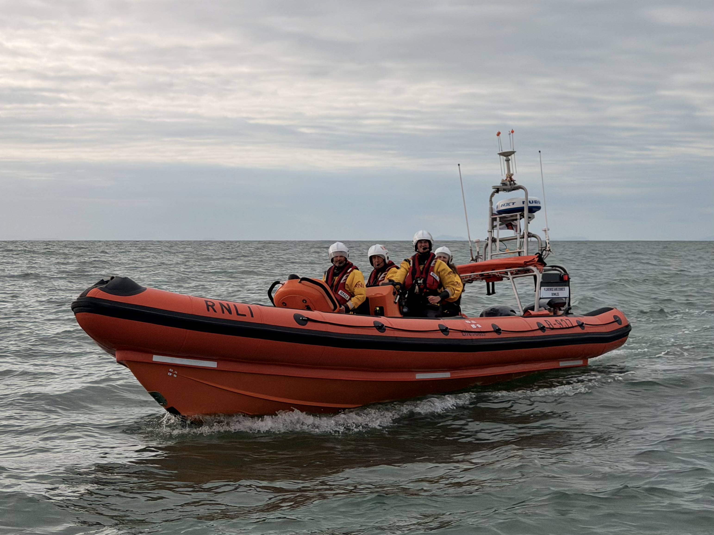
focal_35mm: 48
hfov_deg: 39.7
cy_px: 268
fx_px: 990
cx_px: 357
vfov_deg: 30.3
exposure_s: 1/6536
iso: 64
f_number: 1.78
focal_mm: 6.76
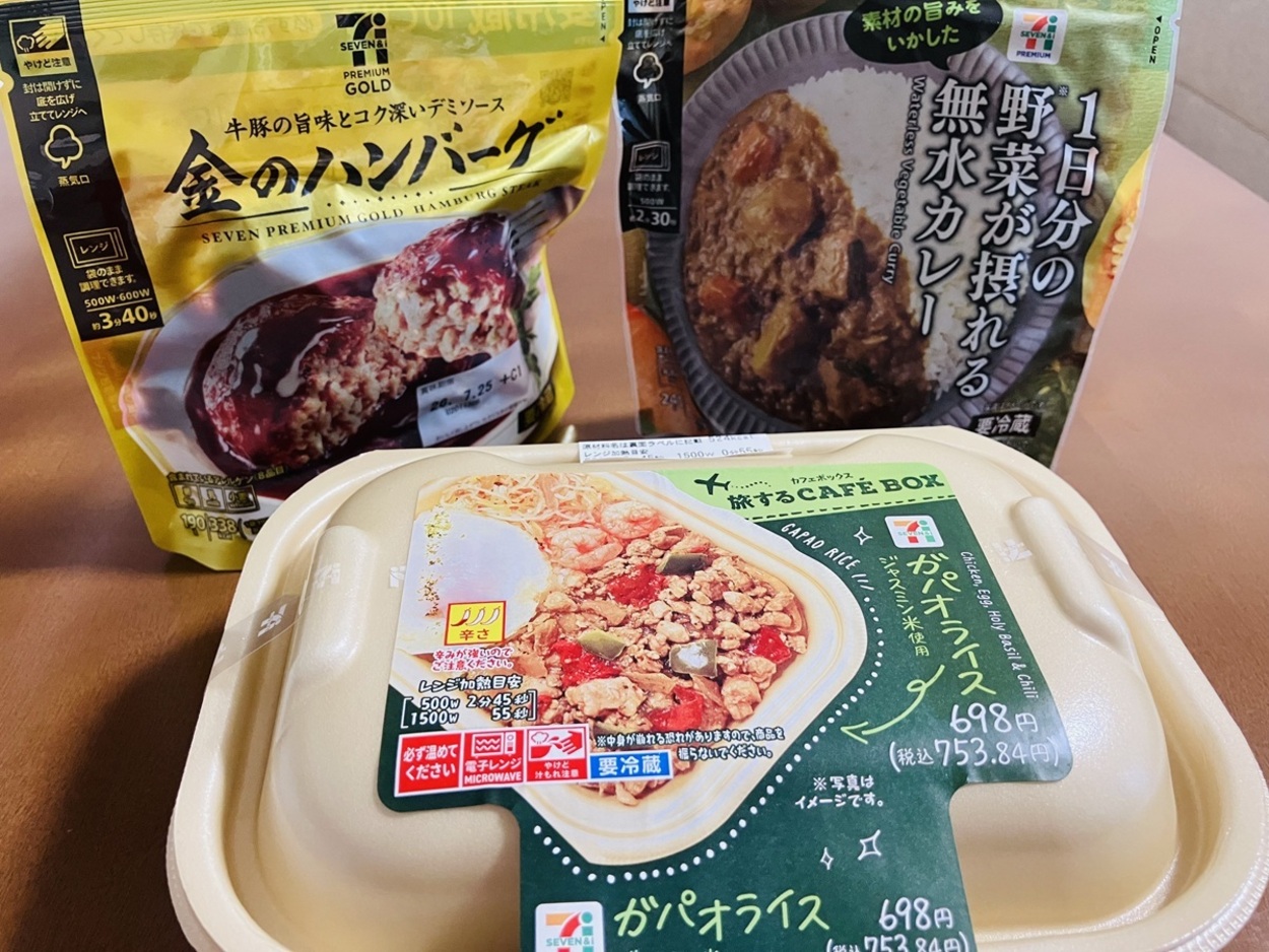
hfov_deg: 63.4
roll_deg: -0.2
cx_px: 634
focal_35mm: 28
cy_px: 476
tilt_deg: -35.3
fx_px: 1027
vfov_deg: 49.8
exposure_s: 1/60
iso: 250
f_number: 1.8
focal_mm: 3.99
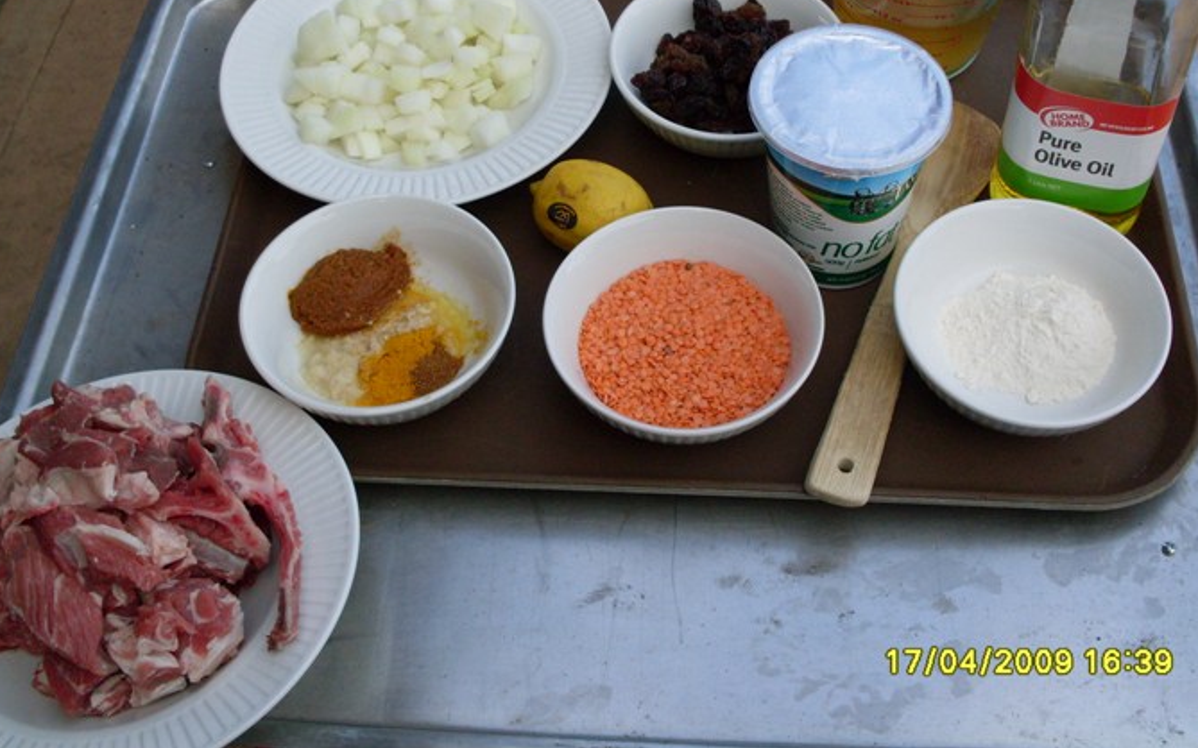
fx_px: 1436
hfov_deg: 45.3
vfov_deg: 29.1
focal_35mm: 44
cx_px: 596
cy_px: 267
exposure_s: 1/350
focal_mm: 6.3
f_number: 2.8
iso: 80
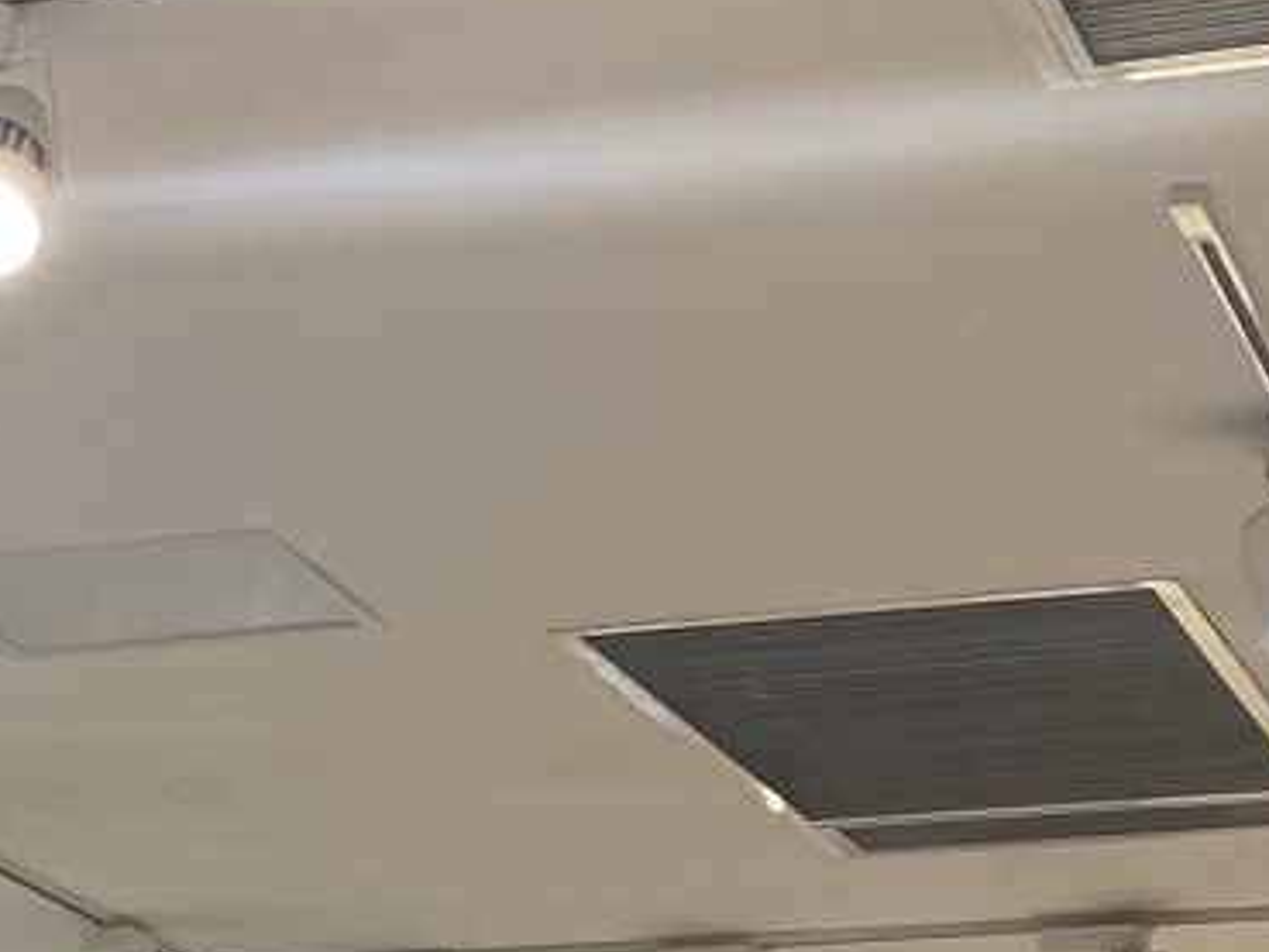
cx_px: -499
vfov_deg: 10.1
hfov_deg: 13.3
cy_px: 1505
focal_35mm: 142
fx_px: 5207
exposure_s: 1/100
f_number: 1.8
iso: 50
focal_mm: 4.25
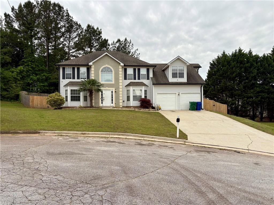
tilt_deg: +1.6
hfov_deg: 67.3
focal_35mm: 26
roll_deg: +1.2
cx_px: 137
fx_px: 206
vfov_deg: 53.1
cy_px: 102
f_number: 1.6
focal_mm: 5.96
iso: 50
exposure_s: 1/561
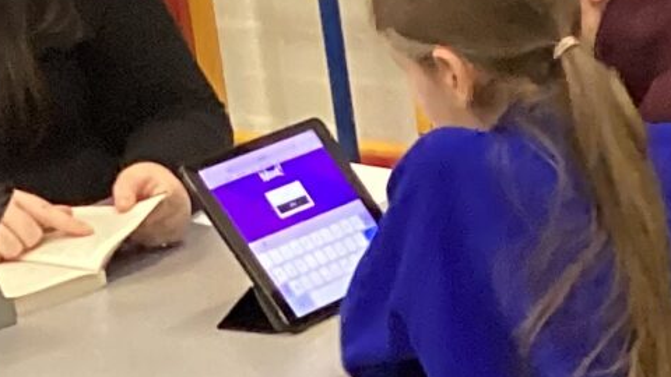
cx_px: 1190
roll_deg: +1.9
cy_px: 1276
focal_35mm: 180
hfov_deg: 11.2
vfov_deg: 6.0
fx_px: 3203
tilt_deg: -32.5
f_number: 2.4
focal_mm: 3.3
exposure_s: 1/50
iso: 200
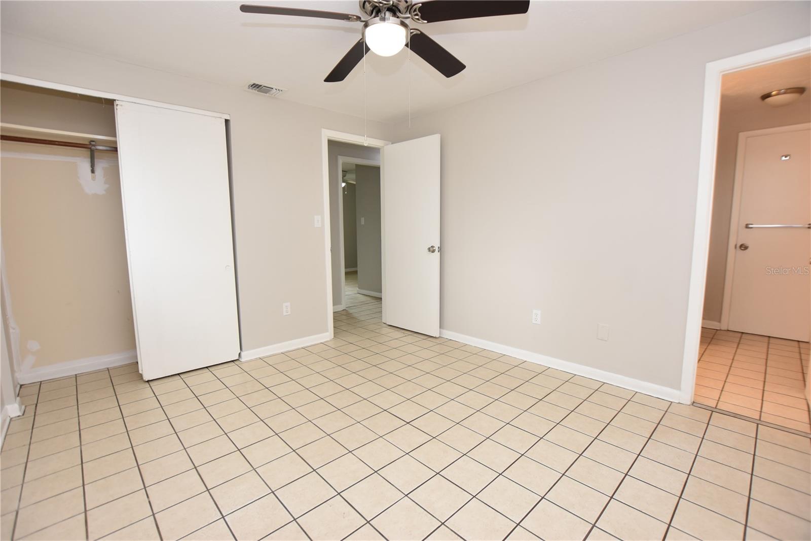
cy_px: 270
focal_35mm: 15
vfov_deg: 77.3
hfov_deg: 100.4
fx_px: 338
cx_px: 406
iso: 400
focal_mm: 10
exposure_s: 1/60
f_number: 4
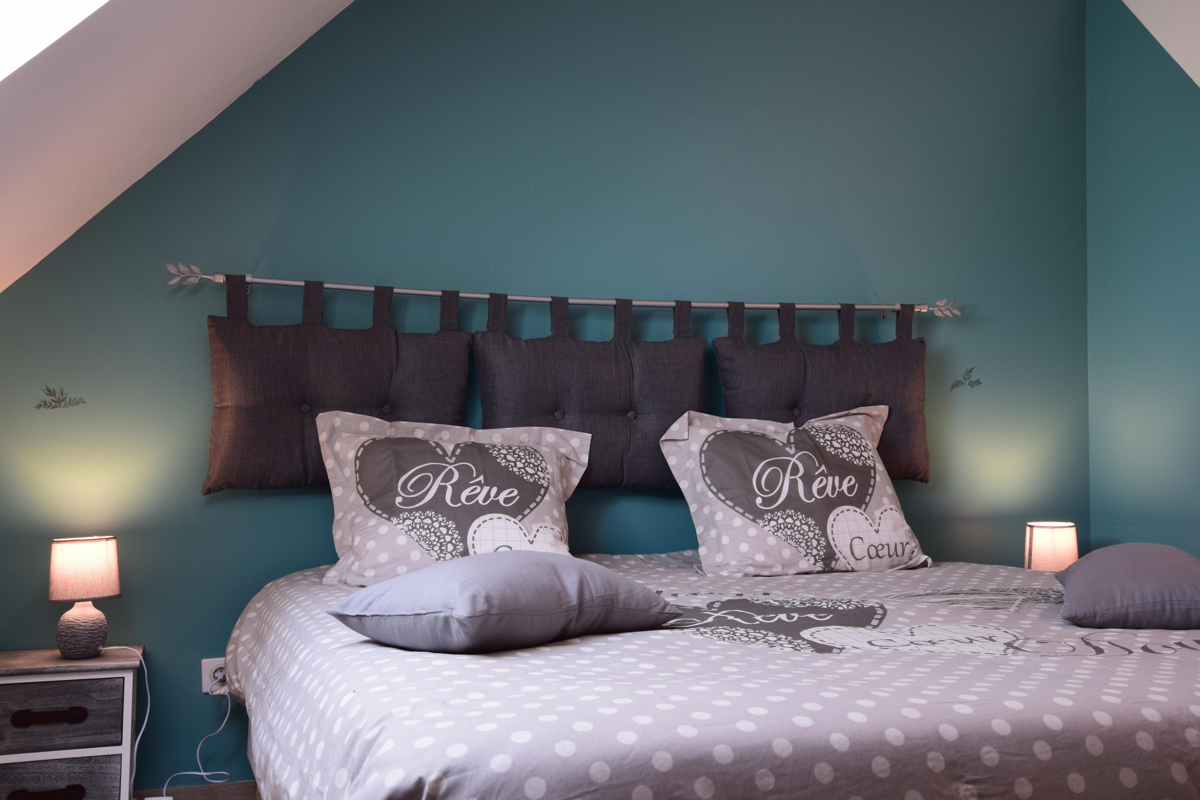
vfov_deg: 34.2
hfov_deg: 49.6
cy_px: 400
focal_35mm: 39
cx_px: 600
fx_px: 1300
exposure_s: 1/25
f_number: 7.1
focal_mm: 26
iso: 400
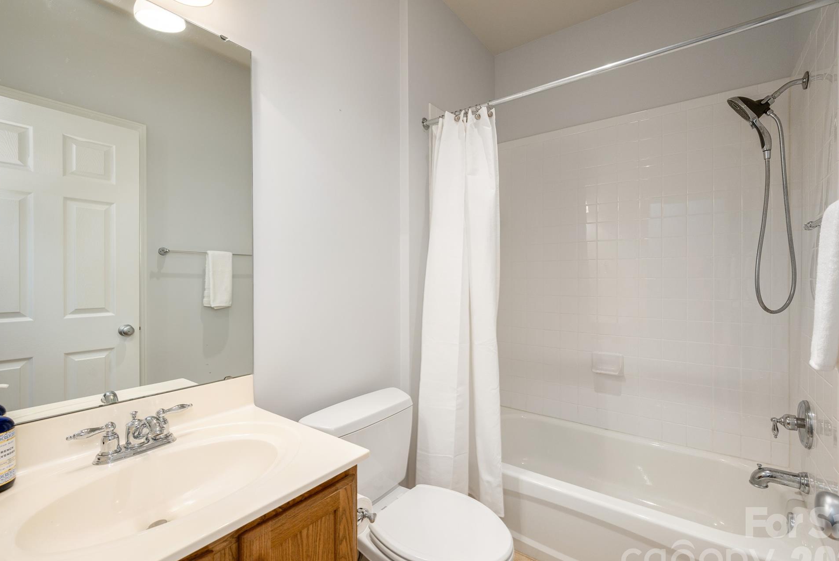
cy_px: 293
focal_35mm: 15
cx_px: 436
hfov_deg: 100.3
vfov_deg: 77.4
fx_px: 350
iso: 320
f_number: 7.1
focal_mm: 14
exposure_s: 1/200
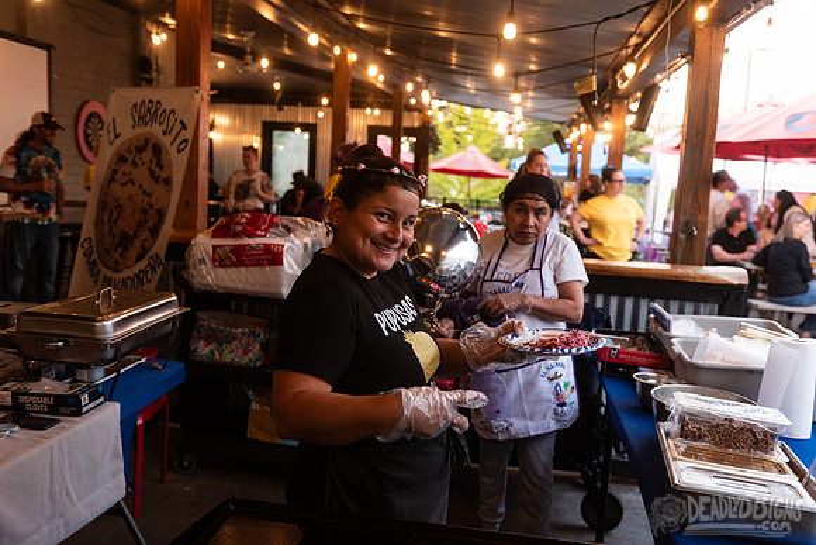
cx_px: 408
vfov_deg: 37.9
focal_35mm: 35
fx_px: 793
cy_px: 272
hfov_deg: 54.4
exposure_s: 1/100
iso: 500
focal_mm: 35
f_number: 3.5
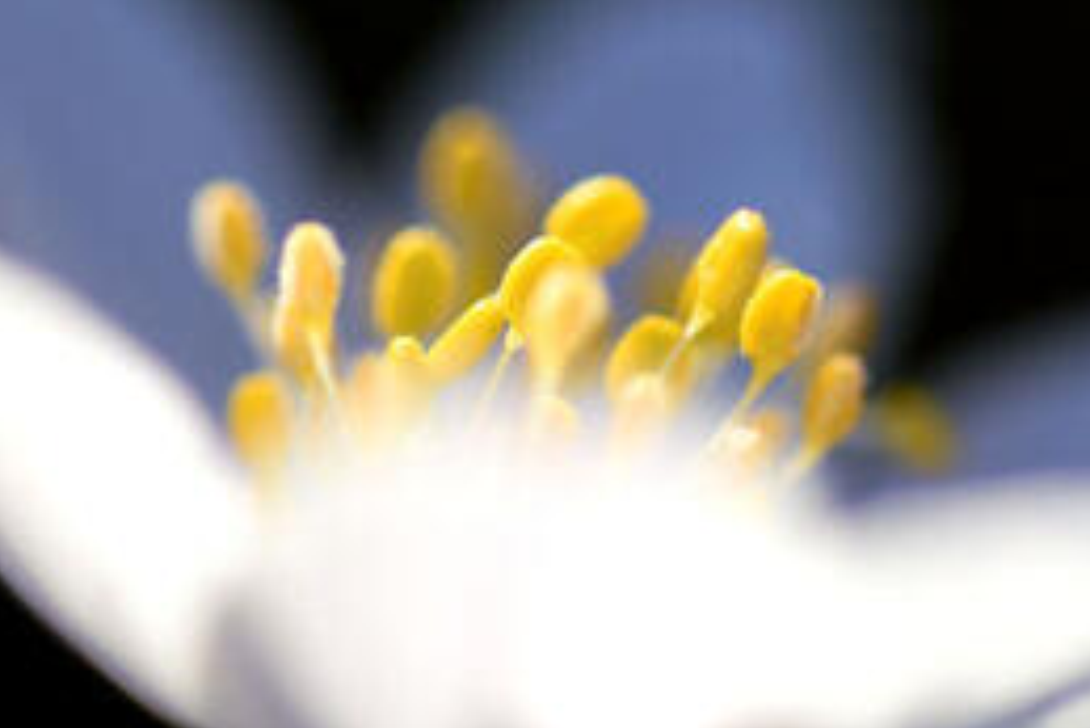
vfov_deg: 3.8
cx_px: 547
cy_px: 164
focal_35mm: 365
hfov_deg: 5.6
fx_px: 11062
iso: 180
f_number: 5.3
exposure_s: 1/640
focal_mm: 105
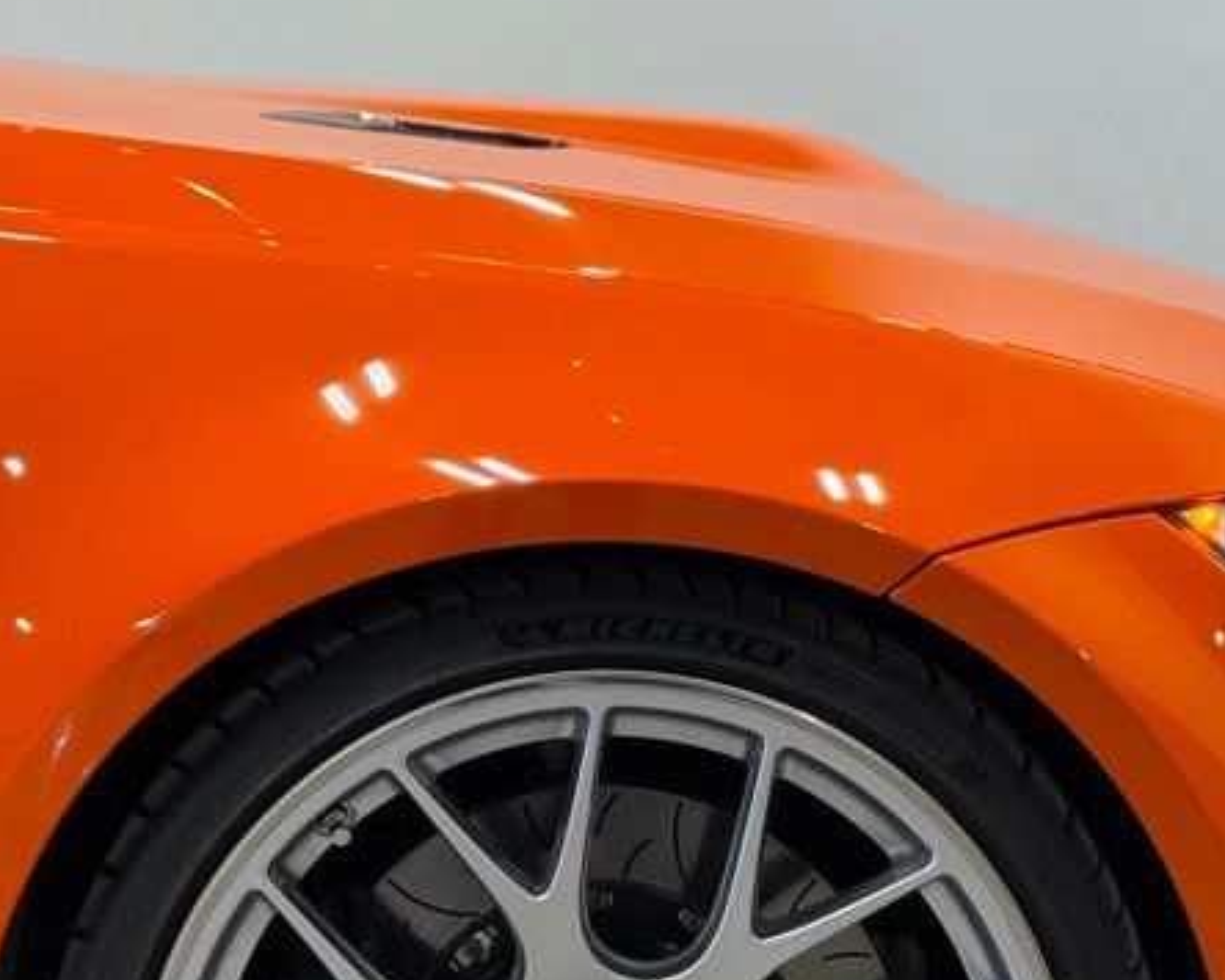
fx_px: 3915
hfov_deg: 17.8
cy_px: 707
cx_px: 568
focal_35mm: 108
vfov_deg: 14.2
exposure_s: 1/249
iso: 64
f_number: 1.78
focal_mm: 6.76
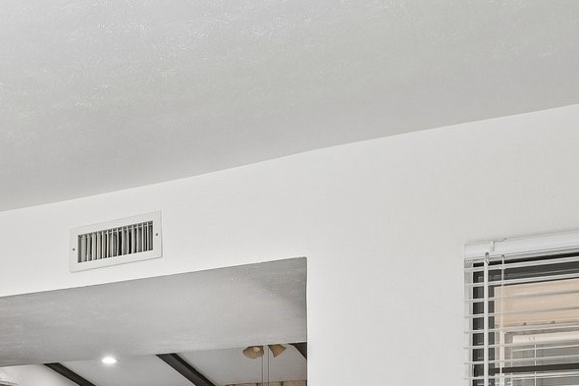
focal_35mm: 61
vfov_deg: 20.7
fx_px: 976
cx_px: -169
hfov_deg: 27.6
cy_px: 479
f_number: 8
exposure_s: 1/30
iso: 400
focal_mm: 17.5
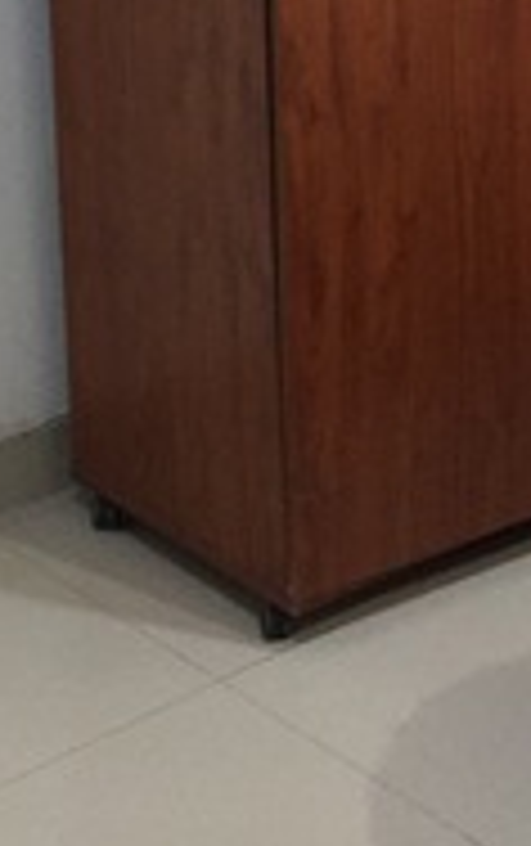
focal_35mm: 98
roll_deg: +3.8
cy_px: -176
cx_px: 32
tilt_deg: -8.3
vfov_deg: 19.9
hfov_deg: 13.2
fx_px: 2262
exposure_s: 1/20
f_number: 2.2
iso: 250
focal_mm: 4.15
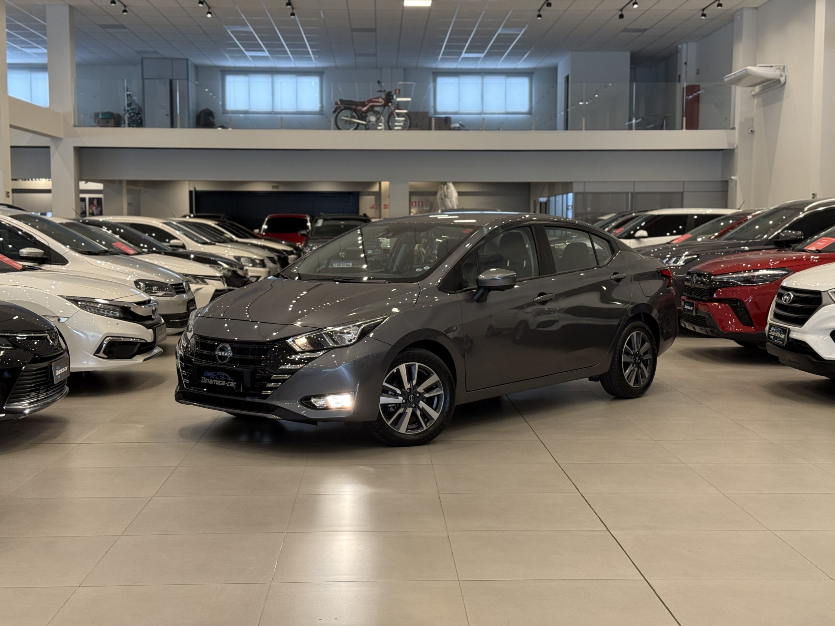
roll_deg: -0.4
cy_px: 313
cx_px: 418
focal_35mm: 48
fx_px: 1158
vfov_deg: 30.3
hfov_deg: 39.7
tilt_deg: -4.3
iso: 125
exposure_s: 1/60
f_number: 1.78
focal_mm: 6.76
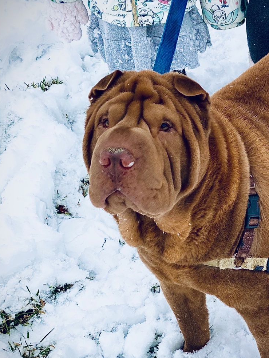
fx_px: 984
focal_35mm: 95
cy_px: 203
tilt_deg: -34.5
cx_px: 235
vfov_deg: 20.6
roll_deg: +5.8
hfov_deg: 15.4
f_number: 2
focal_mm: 6
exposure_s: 1/959
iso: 20
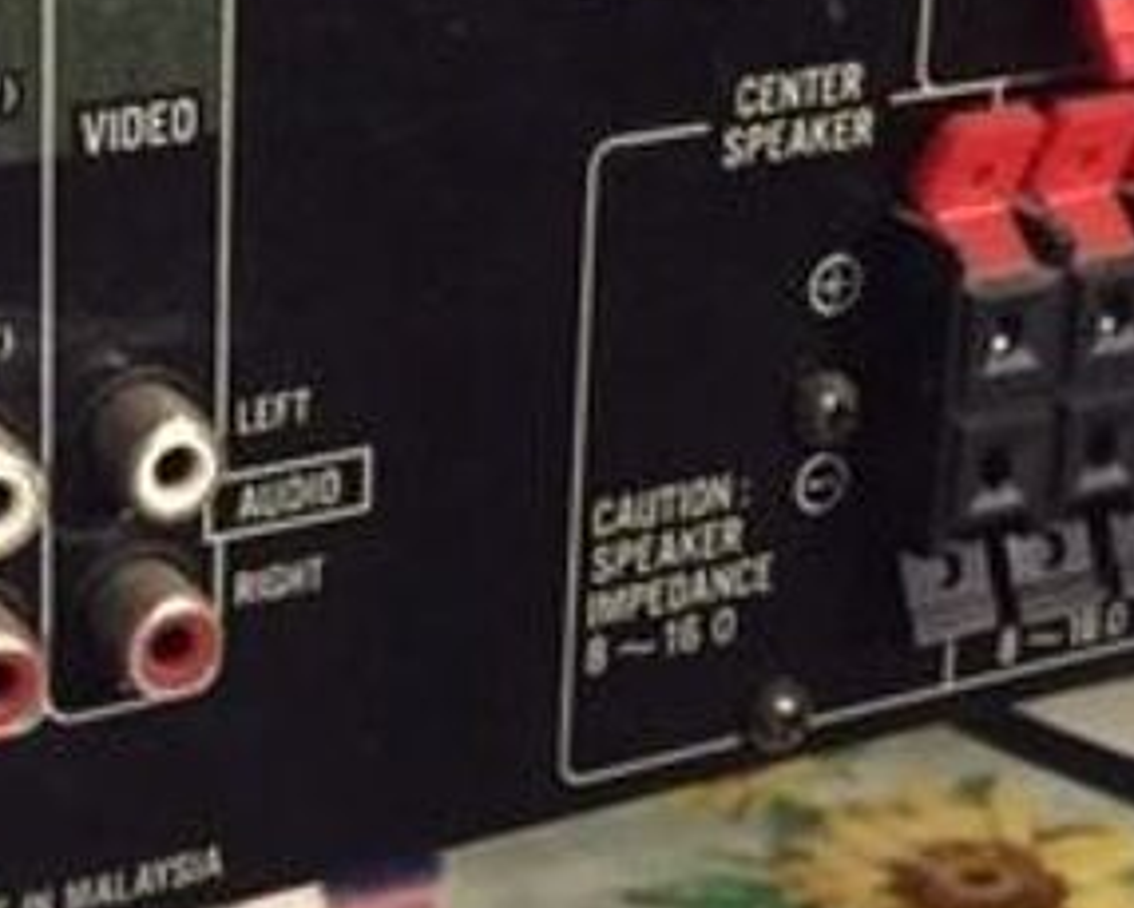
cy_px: -36
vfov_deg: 15.2
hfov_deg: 19.2
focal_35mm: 99
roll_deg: -1.8
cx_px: 278
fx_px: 3324
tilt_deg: -15.0
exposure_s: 1/17
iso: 320
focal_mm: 4.15
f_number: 2.2
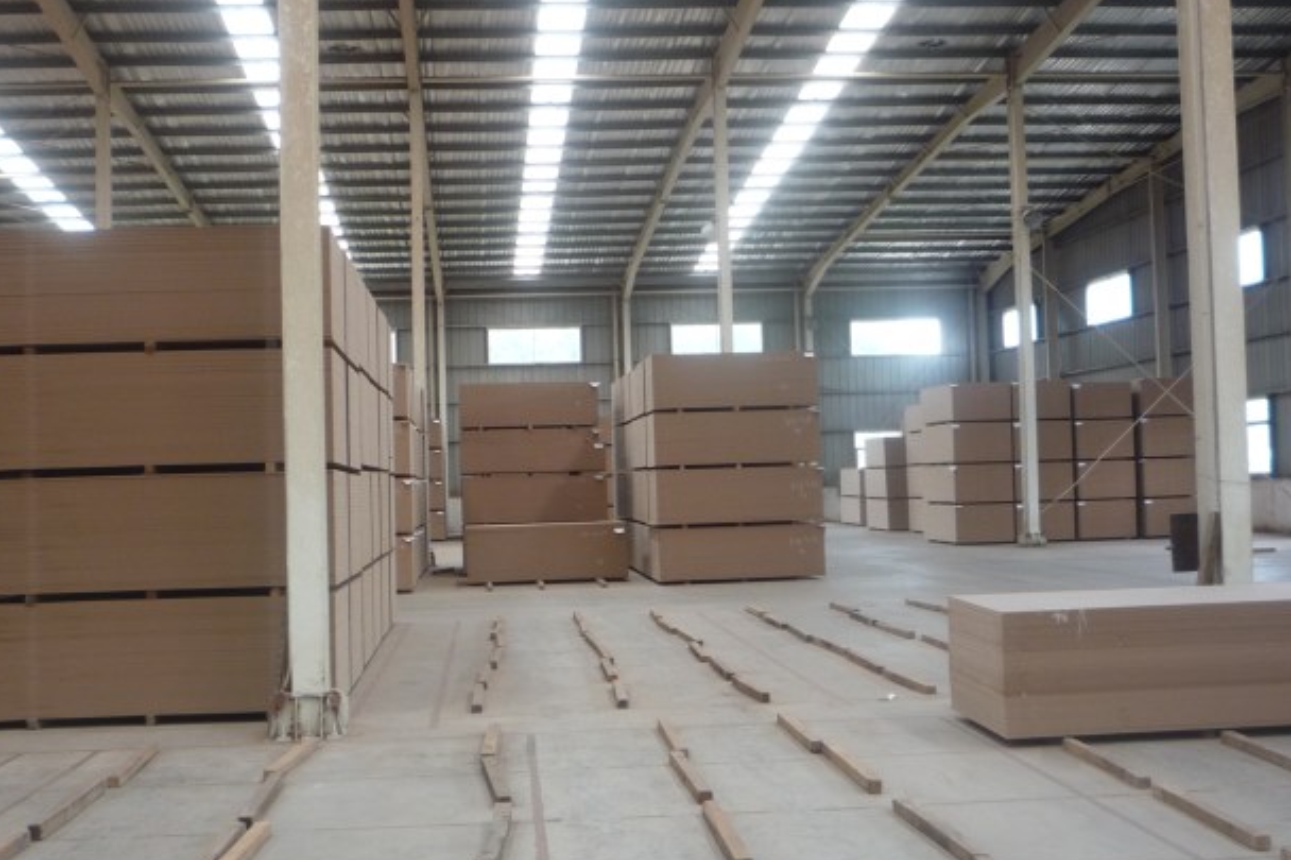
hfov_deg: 42.7
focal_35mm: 46
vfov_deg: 29.2
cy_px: 412
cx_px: 620
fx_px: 1649
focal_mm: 5.2
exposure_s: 1/30
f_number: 3.3
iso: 100
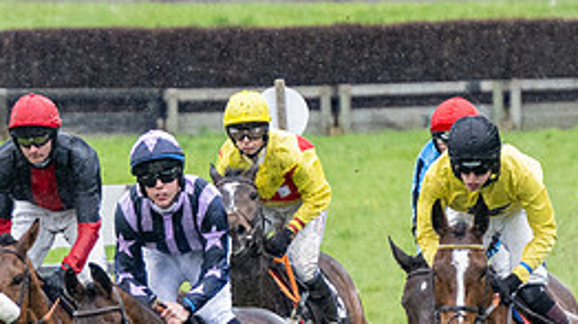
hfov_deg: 2.0
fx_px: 16573
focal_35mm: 1082
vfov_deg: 1.1
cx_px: 197
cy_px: 332
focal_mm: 195
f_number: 4
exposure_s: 1/1250
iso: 1000
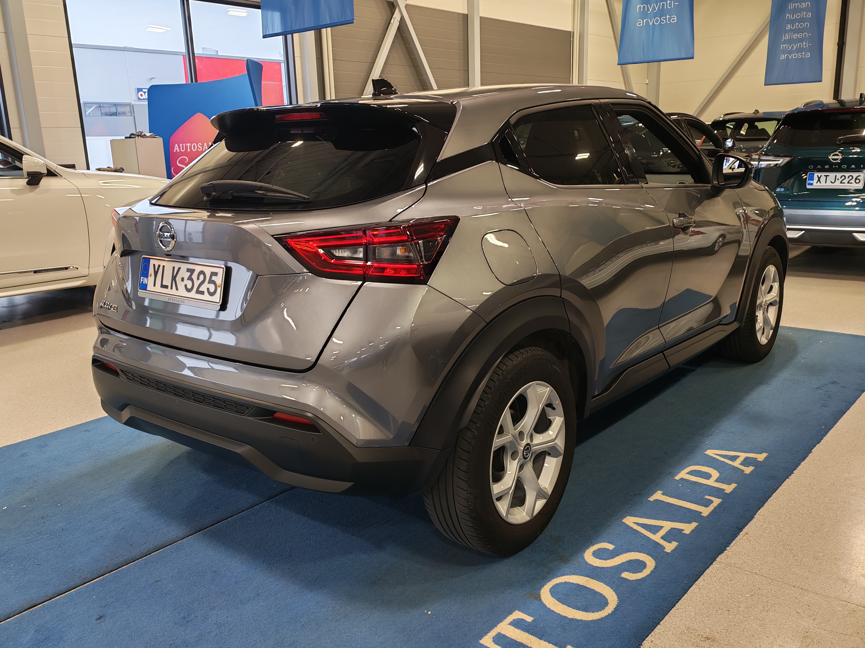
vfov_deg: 45.4
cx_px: 432
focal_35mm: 31
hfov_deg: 58.4
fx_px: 775
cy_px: 324
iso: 129
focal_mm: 6.12
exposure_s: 1/100
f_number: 1.9
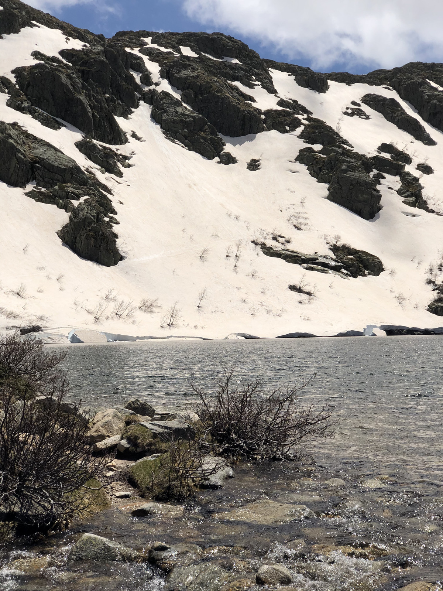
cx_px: 222
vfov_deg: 36.8
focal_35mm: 52
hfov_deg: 28.0
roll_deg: +2.5
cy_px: 296
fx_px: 887
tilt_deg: +2.3
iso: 16
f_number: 2.4
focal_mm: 6
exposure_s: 1/3690
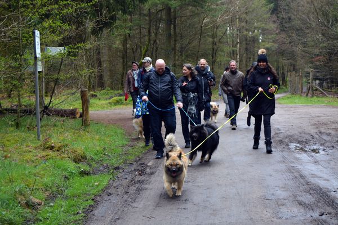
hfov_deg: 31.9
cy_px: 112
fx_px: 591
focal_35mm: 63
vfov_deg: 21.6
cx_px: 169
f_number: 5.6
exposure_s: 1/125
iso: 200
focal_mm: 42
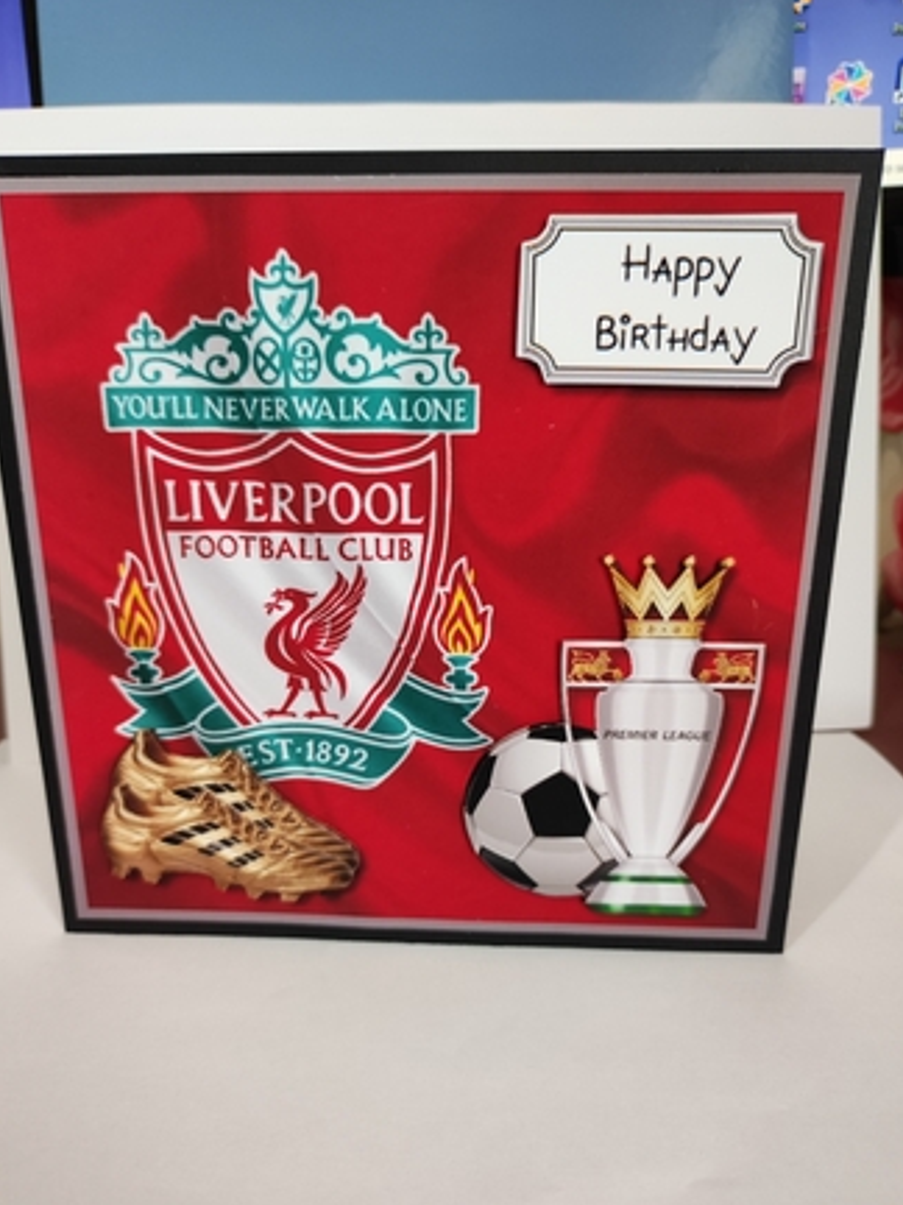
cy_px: 619
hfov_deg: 53.1
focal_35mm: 26
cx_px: 443
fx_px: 904
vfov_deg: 67.3
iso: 753
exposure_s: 1/50
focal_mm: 4.7
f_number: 1.79
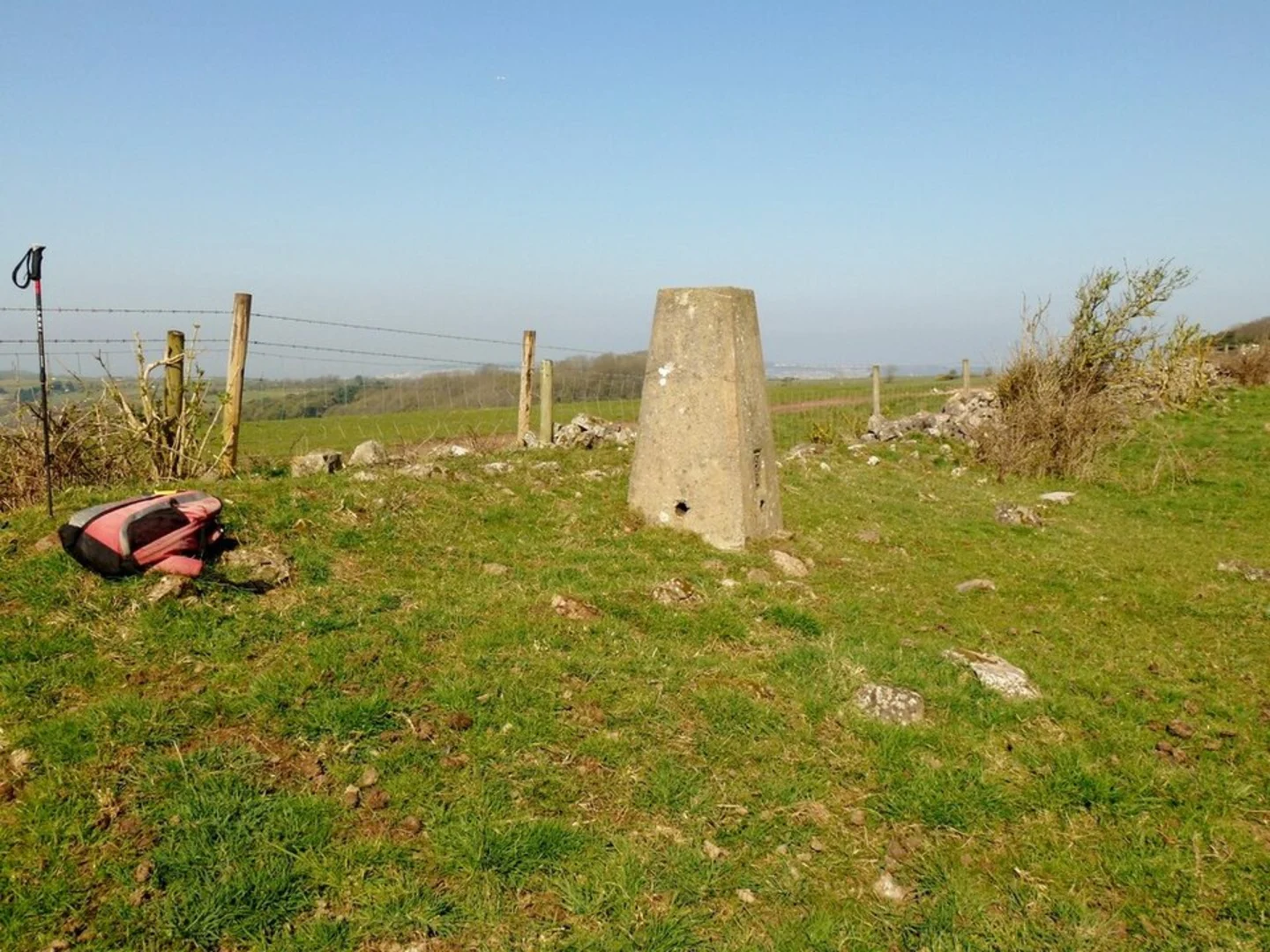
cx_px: 635
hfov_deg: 61.7
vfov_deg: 48.2
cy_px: 476
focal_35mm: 29
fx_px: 1064
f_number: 4
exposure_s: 1/1300
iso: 100
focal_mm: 5
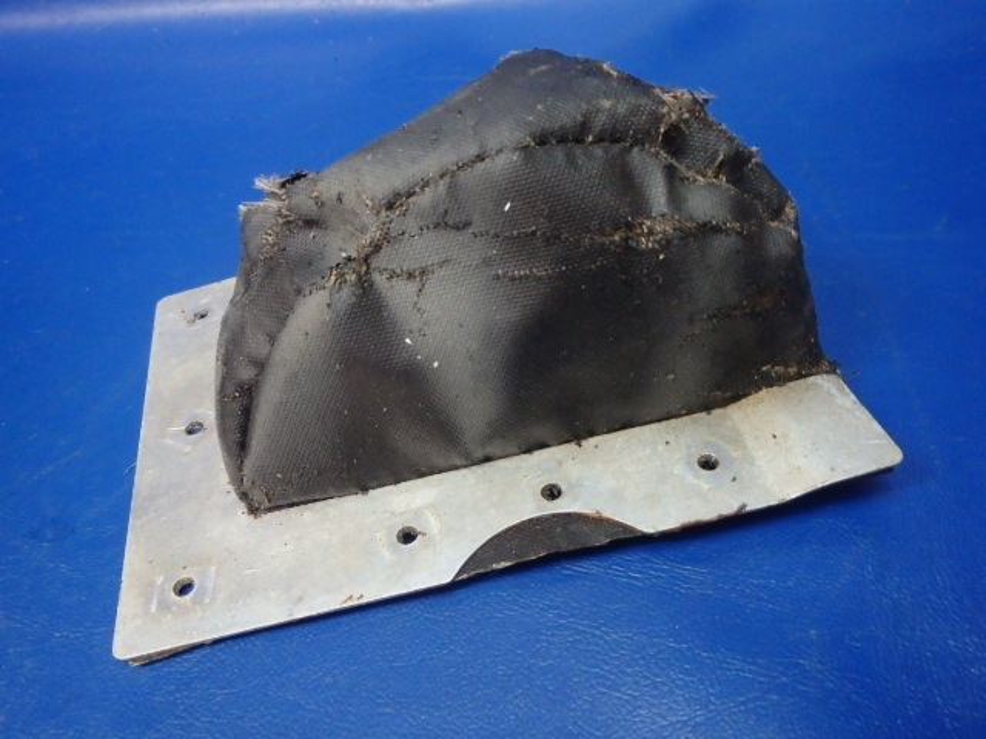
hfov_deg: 63.4
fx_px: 798
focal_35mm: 28
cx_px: 493
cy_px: 370
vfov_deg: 49.7
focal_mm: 5
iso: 800
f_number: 3.9
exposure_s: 1/30
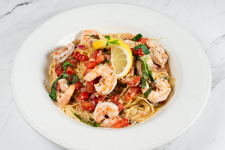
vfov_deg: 26.4
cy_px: 75
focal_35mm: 51
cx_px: 115
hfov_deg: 38.7
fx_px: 320
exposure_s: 1/200
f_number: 10
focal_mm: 50
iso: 200
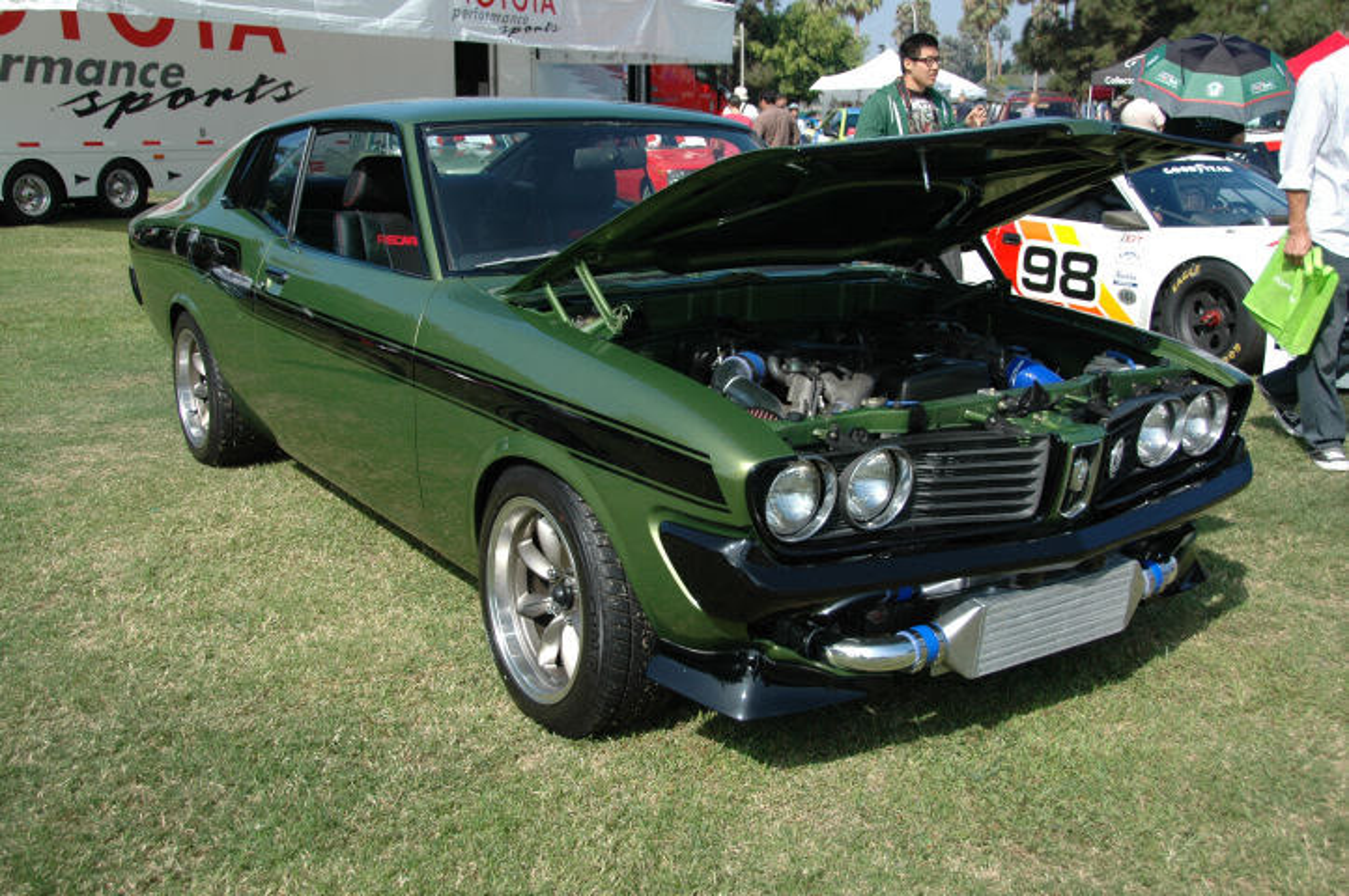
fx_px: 1348
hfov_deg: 53.2
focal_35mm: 36
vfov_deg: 36.8
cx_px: 674
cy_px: 448
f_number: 4.5
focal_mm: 24
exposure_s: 1/1000
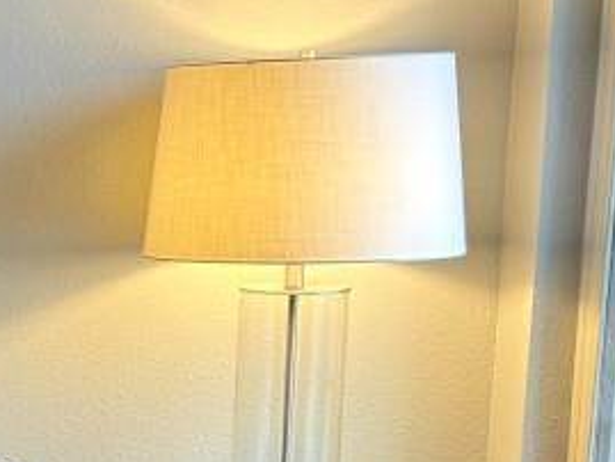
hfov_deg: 14.2
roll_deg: +1.8
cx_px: -649
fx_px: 2026
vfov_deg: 12.8
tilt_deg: -10.3
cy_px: 489
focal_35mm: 114
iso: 200
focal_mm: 6.76
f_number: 1.78
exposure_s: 1/60
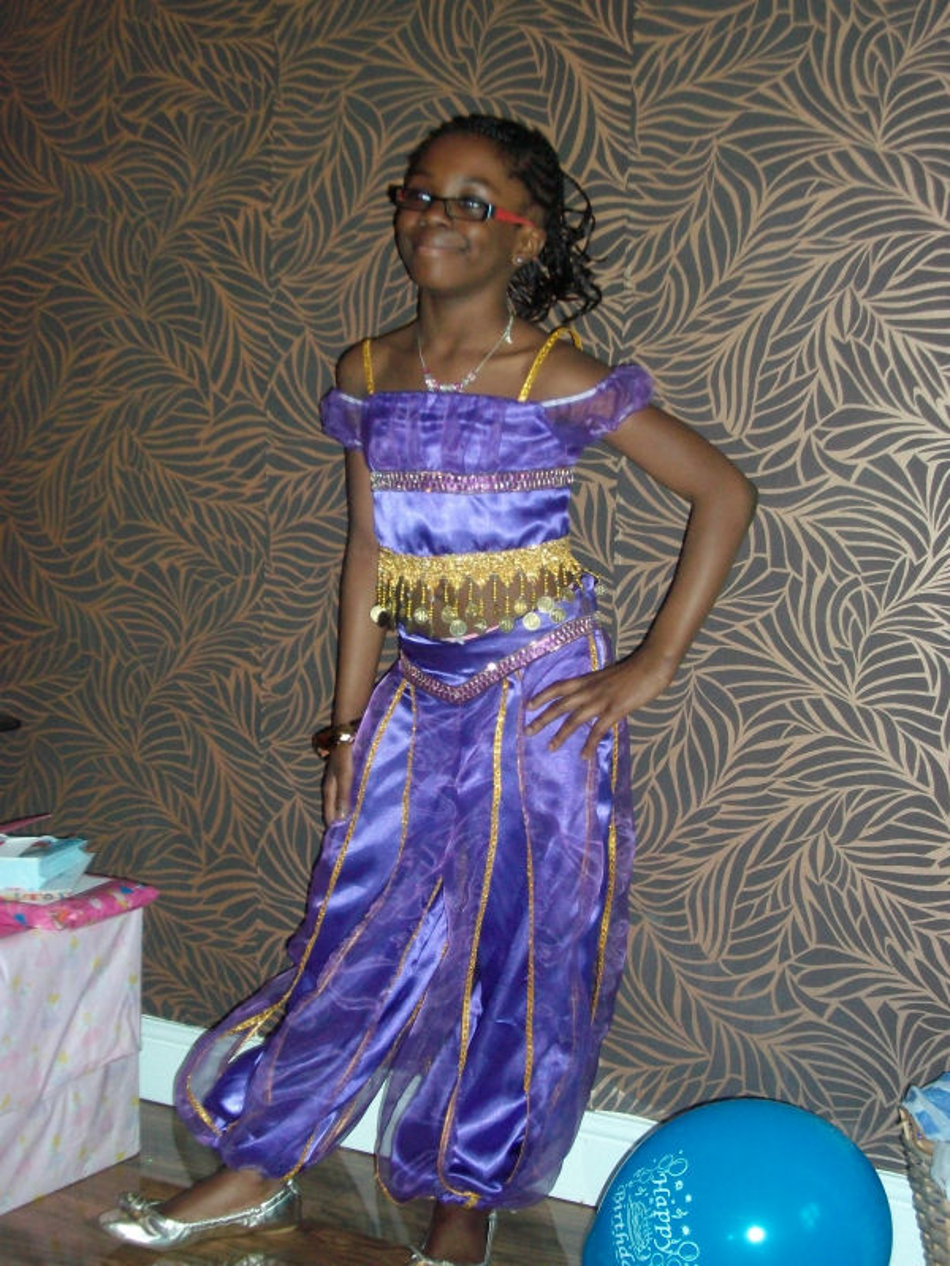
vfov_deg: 38.2
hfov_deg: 29.1
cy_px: 633
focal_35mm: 50
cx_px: 475
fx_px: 1830
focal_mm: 8.8
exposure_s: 1/63.2
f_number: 3.6
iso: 320
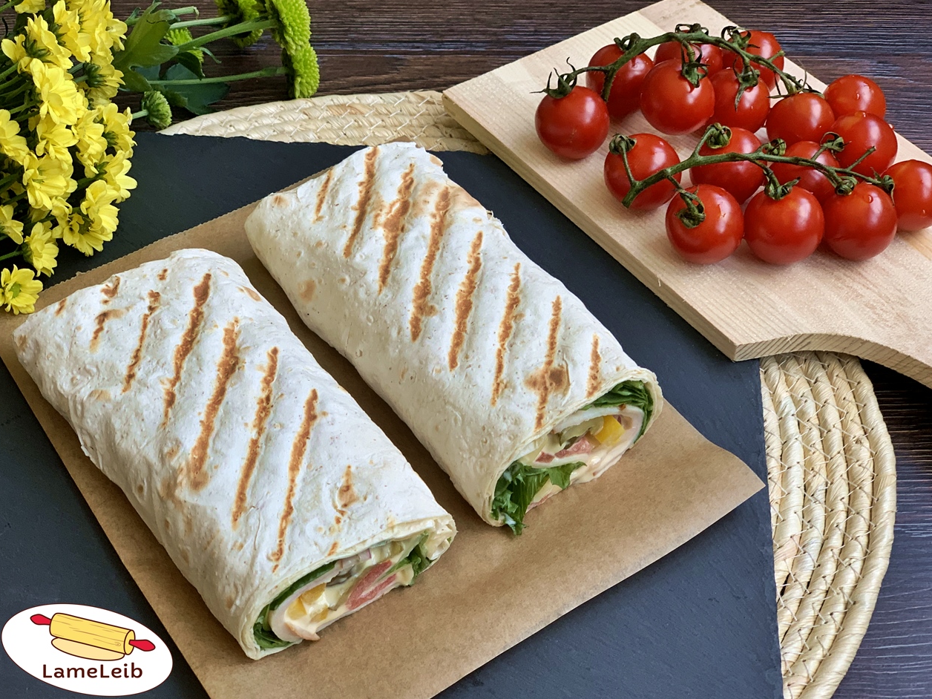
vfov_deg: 27.5
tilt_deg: -46.7
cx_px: 467
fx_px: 1427
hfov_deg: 36.2
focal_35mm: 53
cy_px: 352
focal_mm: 6
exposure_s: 1/122
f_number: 2.4
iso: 50
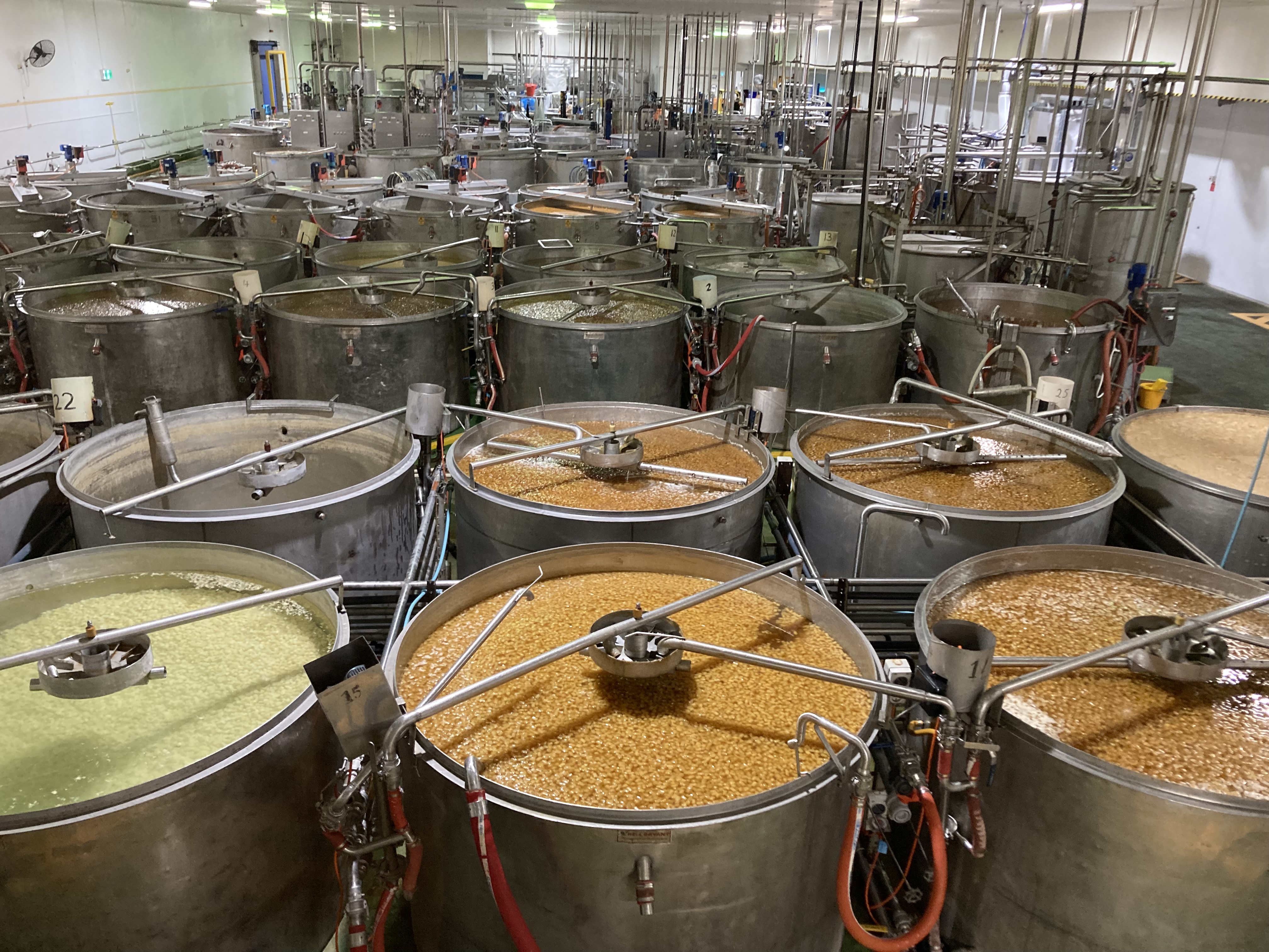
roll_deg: -1.2
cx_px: 634
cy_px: 476
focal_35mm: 28
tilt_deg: -20.6
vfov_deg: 49.7
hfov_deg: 63.4
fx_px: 1026
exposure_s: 1/50
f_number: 1.8
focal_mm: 3.99
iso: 250
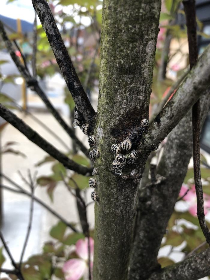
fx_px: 226
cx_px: 105
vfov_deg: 63.4
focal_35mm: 28
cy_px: 140
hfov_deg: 49.8
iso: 50
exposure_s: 1/120
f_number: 1.8
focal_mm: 3.99
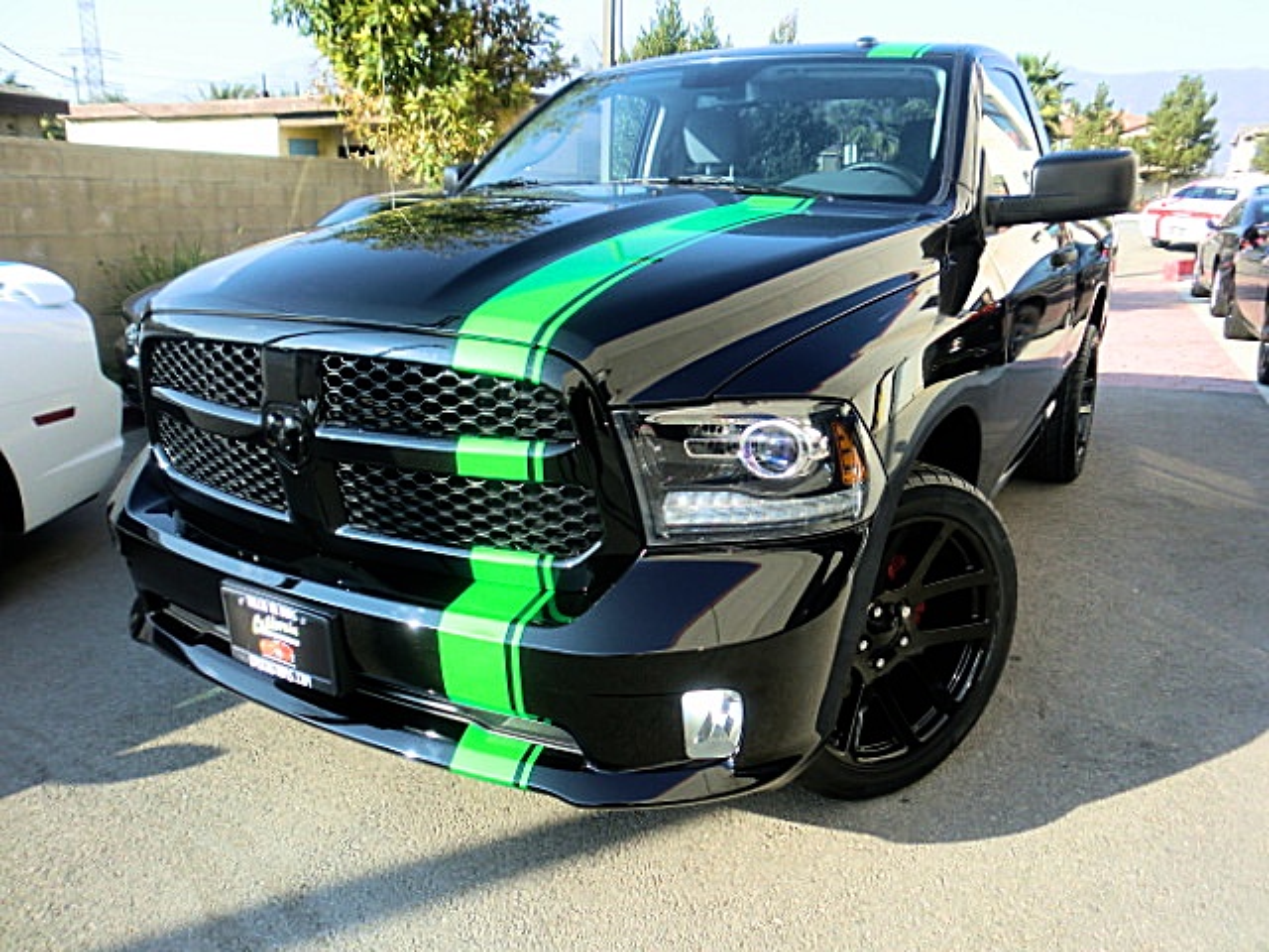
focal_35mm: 26
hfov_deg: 67.3
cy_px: 476
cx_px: 634
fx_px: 953
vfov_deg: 53.1
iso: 64
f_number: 2.6
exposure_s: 1/320
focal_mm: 4.65
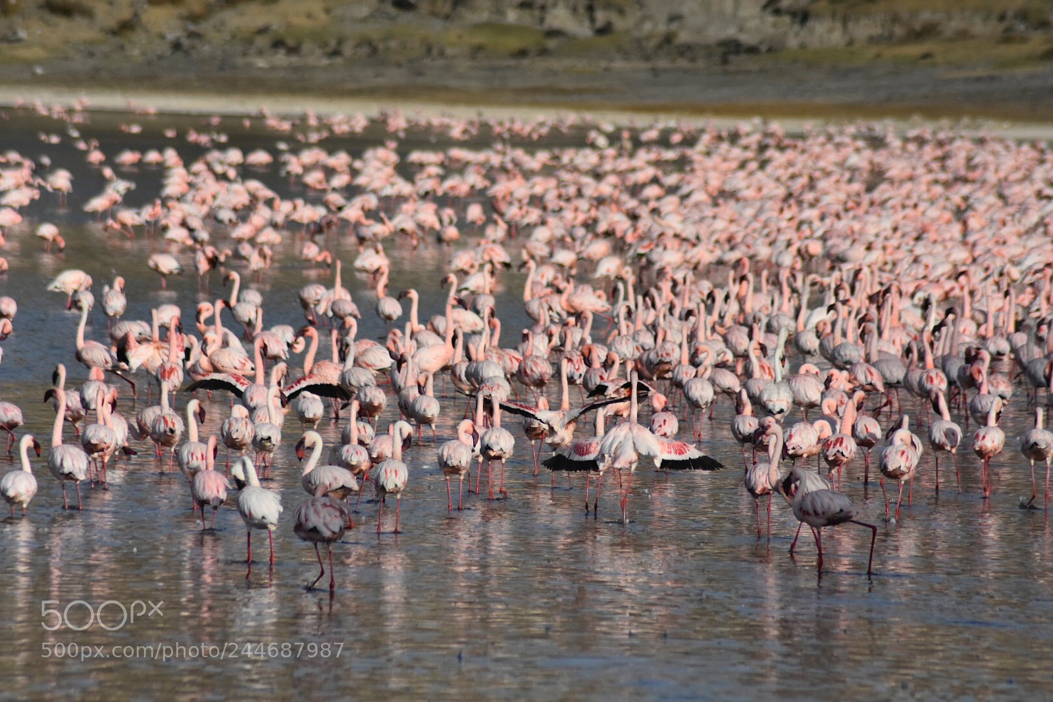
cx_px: 526
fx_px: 13163
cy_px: 351
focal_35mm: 450
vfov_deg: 3.1
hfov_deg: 4.6
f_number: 7.1
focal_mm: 300
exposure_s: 1/3200
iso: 800
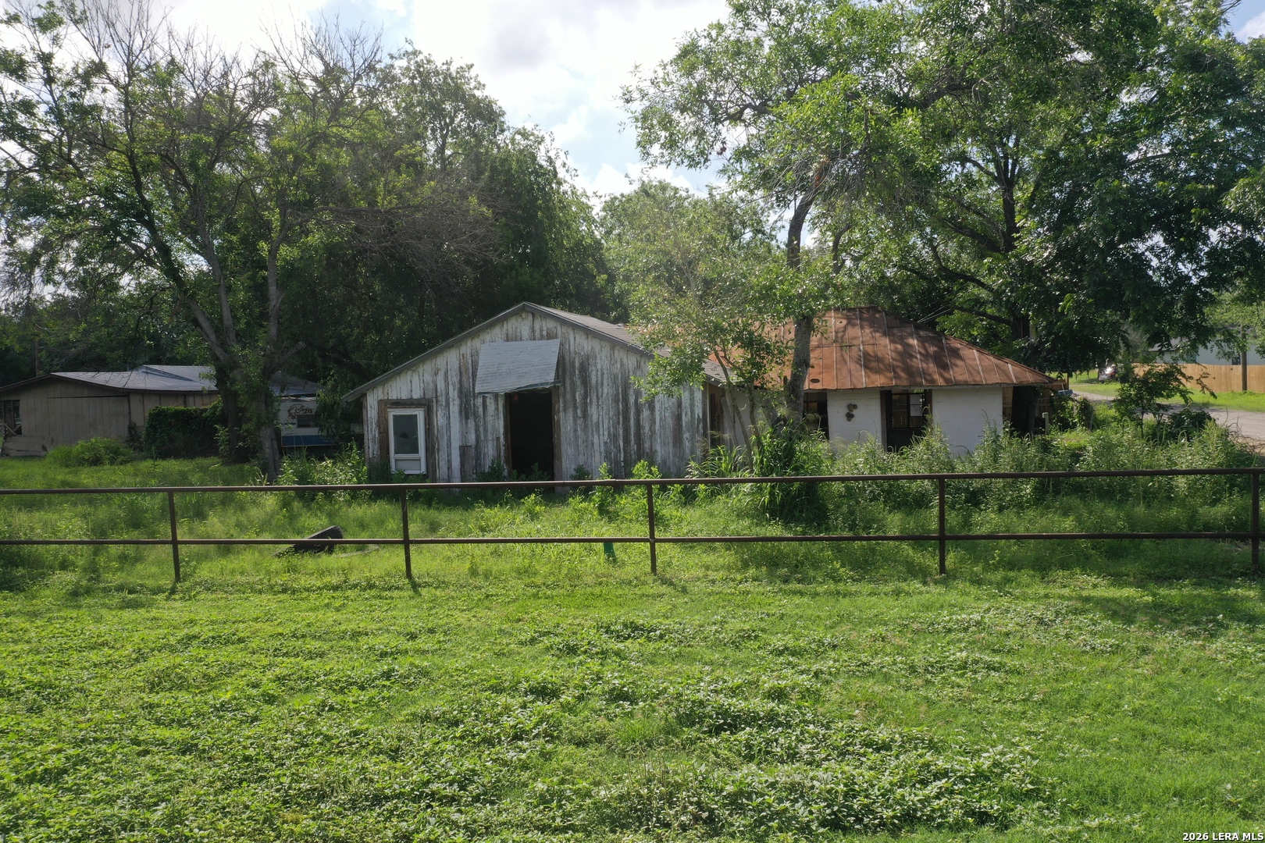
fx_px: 984
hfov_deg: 65.5
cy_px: 422
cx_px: 632
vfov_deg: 46.4
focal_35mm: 28
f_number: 8
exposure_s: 1/120
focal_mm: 10.26
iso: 100
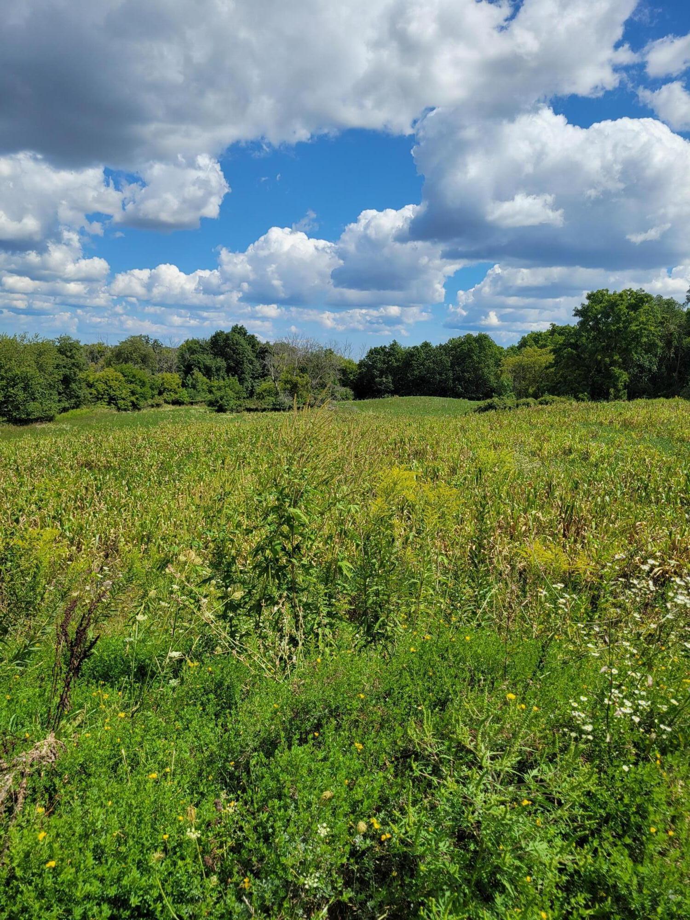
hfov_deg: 53.1
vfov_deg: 67.3
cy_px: 460
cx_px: 345
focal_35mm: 26
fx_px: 691
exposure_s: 1/3354
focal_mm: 5.4
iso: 40
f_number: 1.8
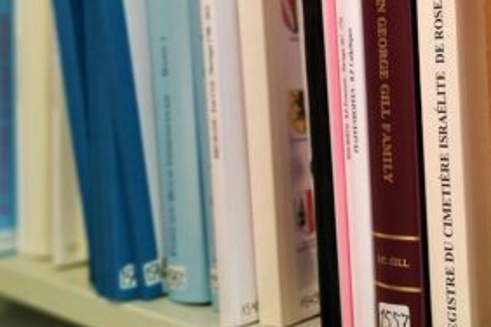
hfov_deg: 33.0
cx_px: 394
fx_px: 805
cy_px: 68
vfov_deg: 22.7
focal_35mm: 59
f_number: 1.9
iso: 400
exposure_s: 1/20
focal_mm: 3.94
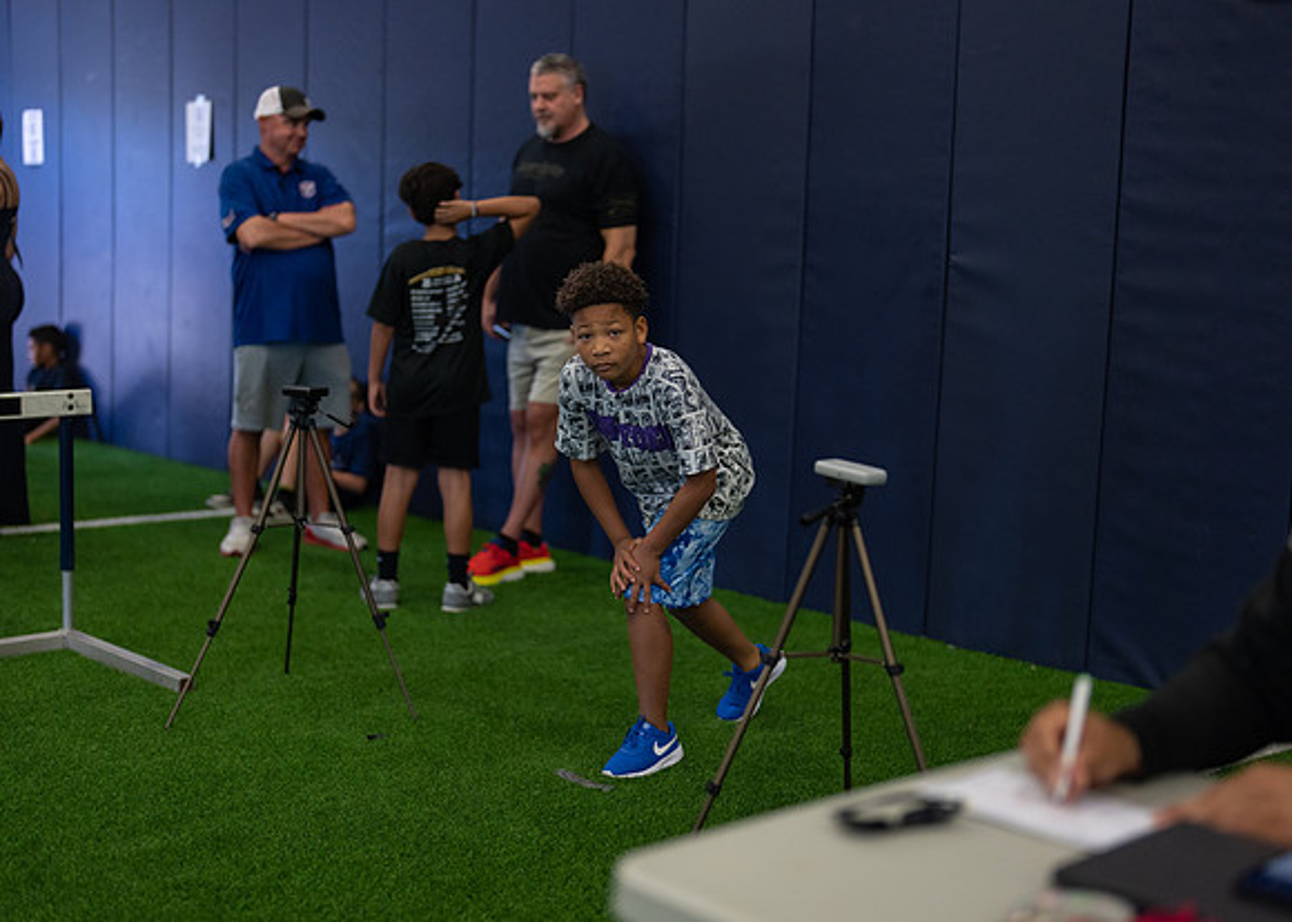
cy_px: 461
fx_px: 1948
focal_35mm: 53
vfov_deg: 26.6
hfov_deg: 36.7
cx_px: 646
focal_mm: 50
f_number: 1.2
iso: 1000
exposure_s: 1/1000
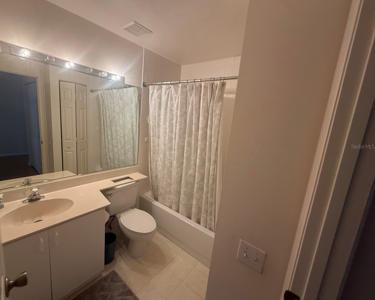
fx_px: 166
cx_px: 170
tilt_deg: -10.7
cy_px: 146
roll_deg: -3.9
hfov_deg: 96.5
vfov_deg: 84.0
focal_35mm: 15
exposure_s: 1/60
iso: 200
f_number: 2.2
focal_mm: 2.22
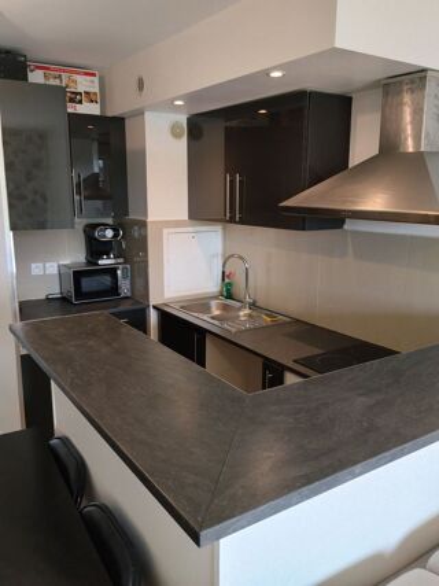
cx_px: 220
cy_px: 293
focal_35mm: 29
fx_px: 491
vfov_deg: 61.7
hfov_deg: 48.2
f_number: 1.8
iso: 80
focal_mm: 4.22
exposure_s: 1/33.3
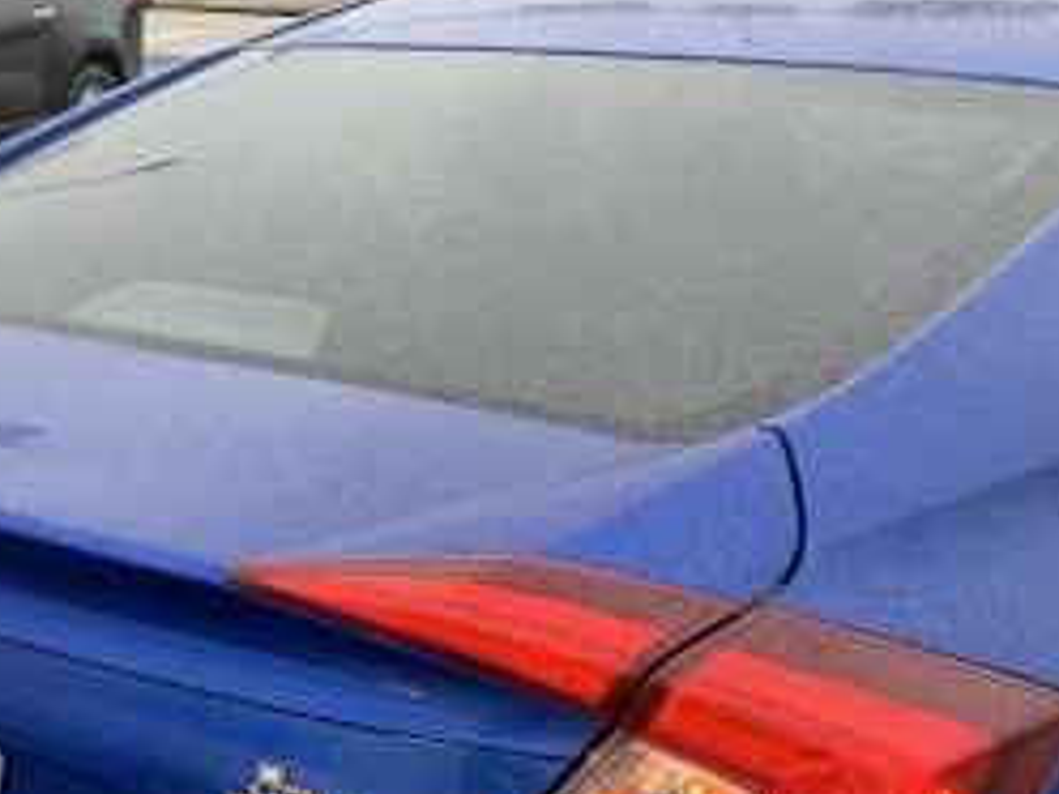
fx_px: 2050
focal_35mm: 67
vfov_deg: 20.9
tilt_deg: -20.9
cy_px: 858
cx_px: -68
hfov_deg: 26.9
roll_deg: +2.3
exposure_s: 1/333
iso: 25
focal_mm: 4.25
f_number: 1.8
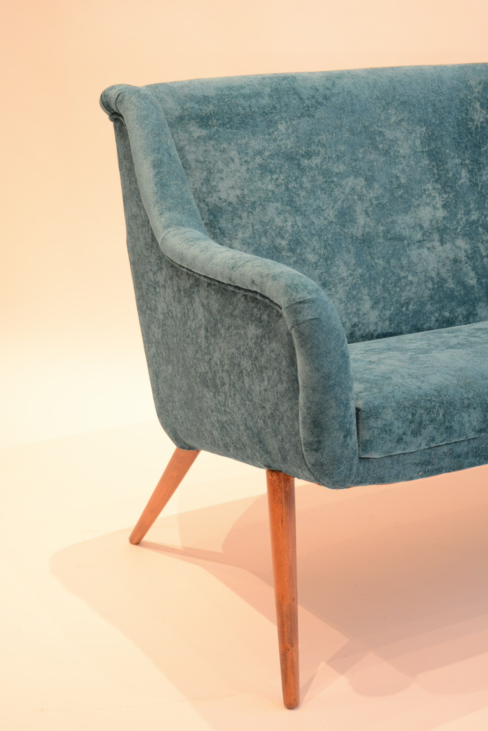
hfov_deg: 24.6
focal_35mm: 55
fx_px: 1116
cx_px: 279
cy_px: 372
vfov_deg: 36.2
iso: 1000
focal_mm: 32
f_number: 4.2
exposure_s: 1/30
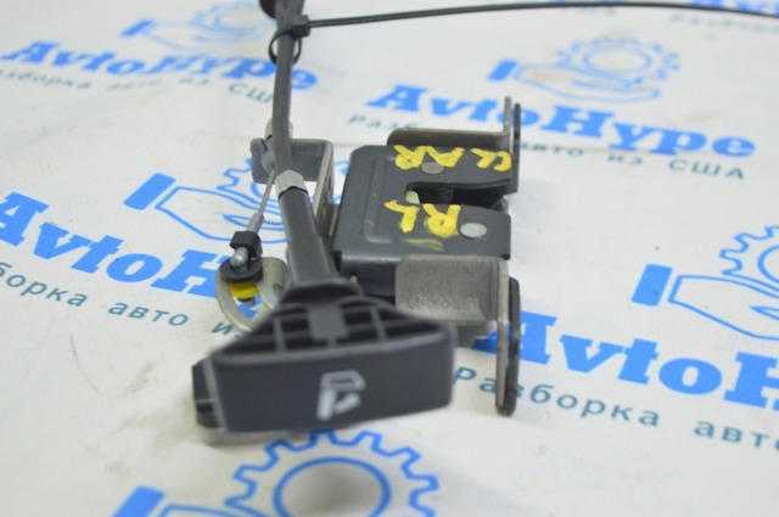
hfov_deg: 33.4
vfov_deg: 22.6
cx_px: 390
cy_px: 258
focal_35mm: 60
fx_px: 1297
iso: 400
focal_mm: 40
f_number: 5.6
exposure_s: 1/20
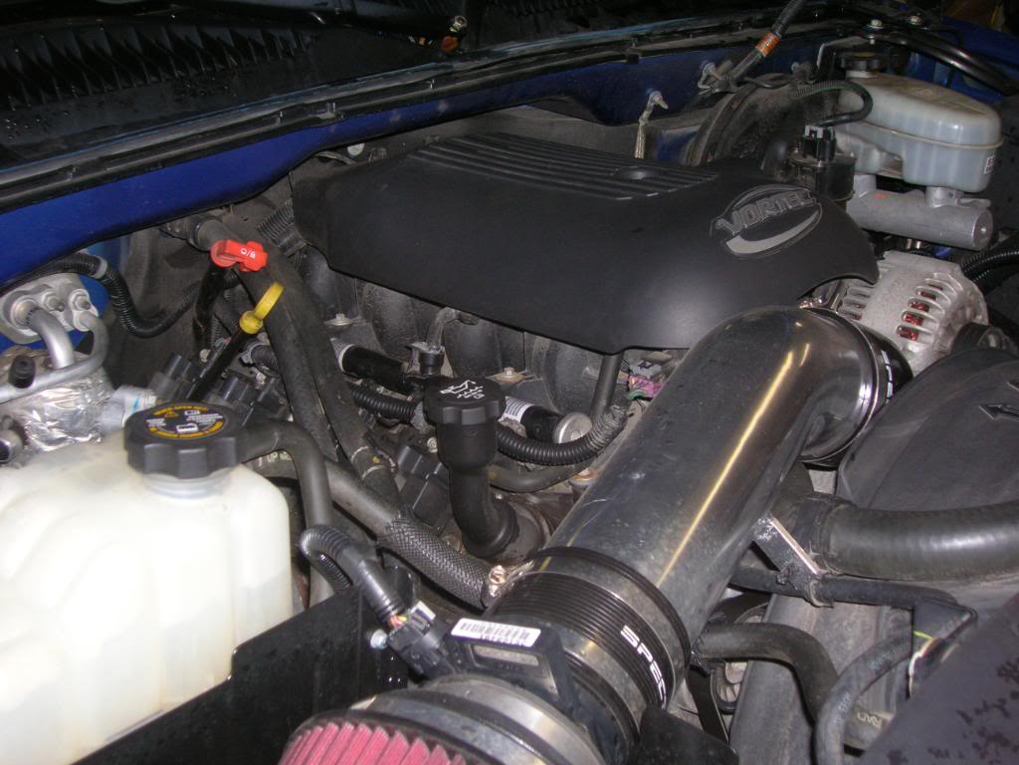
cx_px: 510
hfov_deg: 41.2
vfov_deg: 31.5
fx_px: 1354
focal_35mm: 46
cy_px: 382
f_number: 3.2
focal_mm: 7.7
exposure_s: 1/60
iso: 90
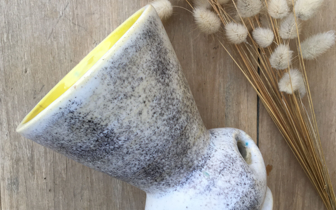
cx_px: 166
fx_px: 385
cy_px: 92
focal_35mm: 42
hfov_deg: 47.2
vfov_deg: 30.5
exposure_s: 1/100
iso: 40
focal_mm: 4.15
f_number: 2.2
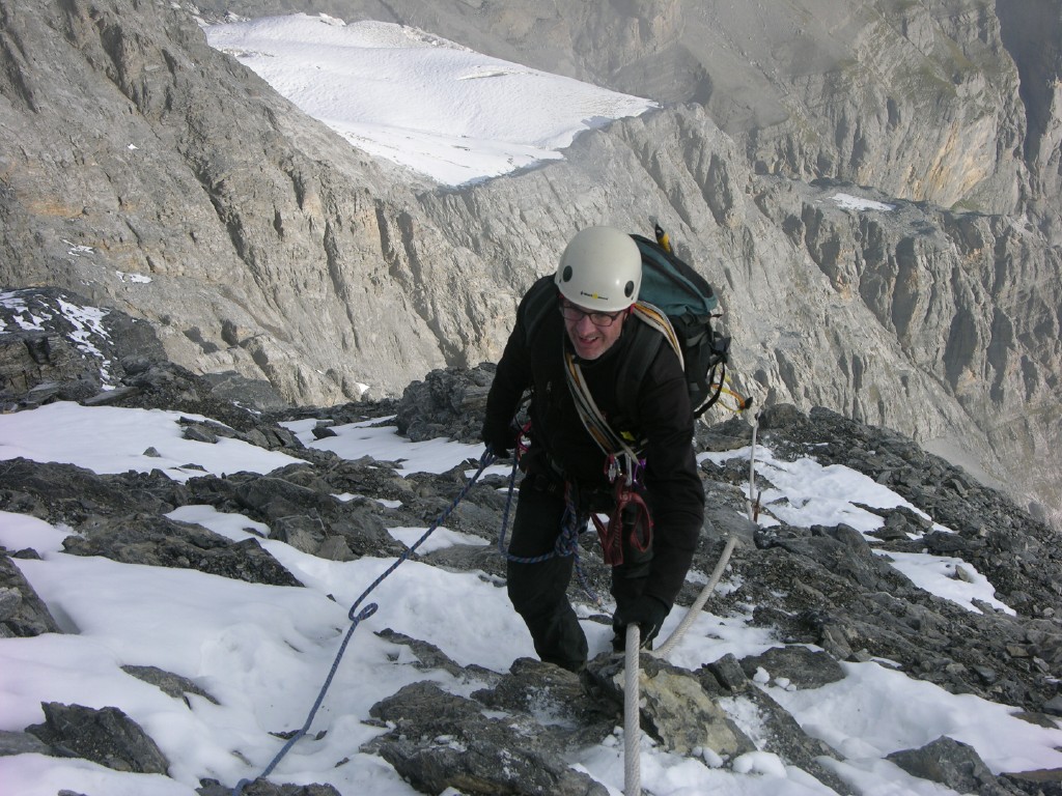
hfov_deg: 25.0
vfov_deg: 18.9
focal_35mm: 78
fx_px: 2393
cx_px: 531
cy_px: 398
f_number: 5.4
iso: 50
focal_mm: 19.9
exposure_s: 1/287
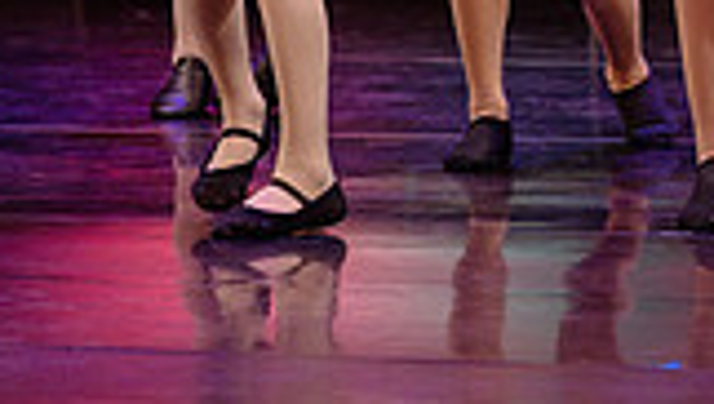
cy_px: -488
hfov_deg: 3.9
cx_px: 367
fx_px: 10577
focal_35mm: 558
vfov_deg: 2.2
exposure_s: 1/200
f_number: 2.8
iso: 1600
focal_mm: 125
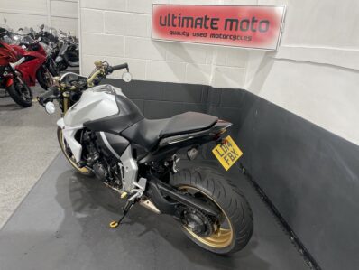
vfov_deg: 53.1
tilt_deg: -17.8
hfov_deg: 67.3
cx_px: 180
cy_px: 135
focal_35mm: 26
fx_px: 270
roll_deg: -4.5
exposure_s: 1/100
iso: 100
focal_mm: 4.2
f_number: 1.6
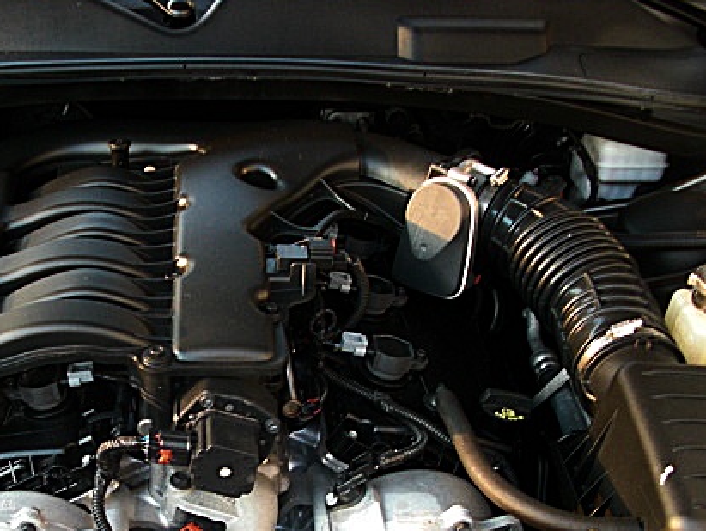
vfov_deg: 25.8
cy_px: 399
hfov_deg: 33.7
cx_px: 189
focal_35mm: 56
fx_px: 1143
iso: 200
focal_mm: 6.3
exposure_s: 1/60
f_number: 2.8
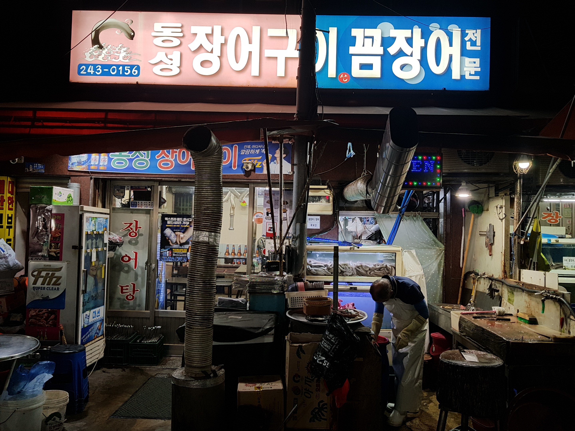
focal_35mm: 26
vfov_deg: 53.1
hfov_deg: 67.3
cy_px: 216
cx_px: 288
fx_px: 432
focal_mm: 4.2
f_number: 1.7
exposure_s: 1/120
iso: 50
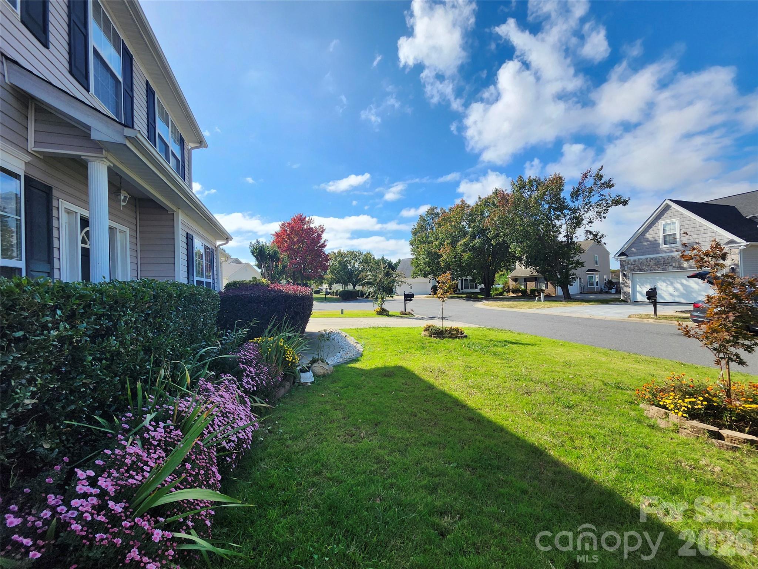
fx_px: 285
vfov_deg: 89.9
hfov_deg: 106.2
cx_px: 379
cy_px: 284
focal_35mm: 13
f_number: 2.2
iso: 40
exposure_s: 1/1567
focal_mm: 1.74
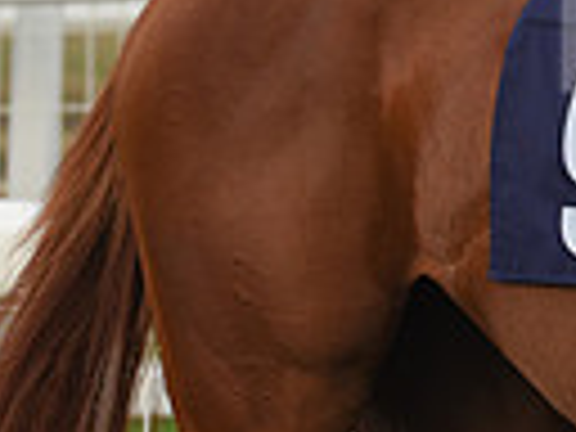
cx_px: 1143
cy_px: -191
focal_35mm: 609
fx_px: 10134
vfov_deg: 2.4
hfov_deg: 3.2
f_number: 5.6
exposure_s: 1/2000
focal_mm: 140
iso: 800
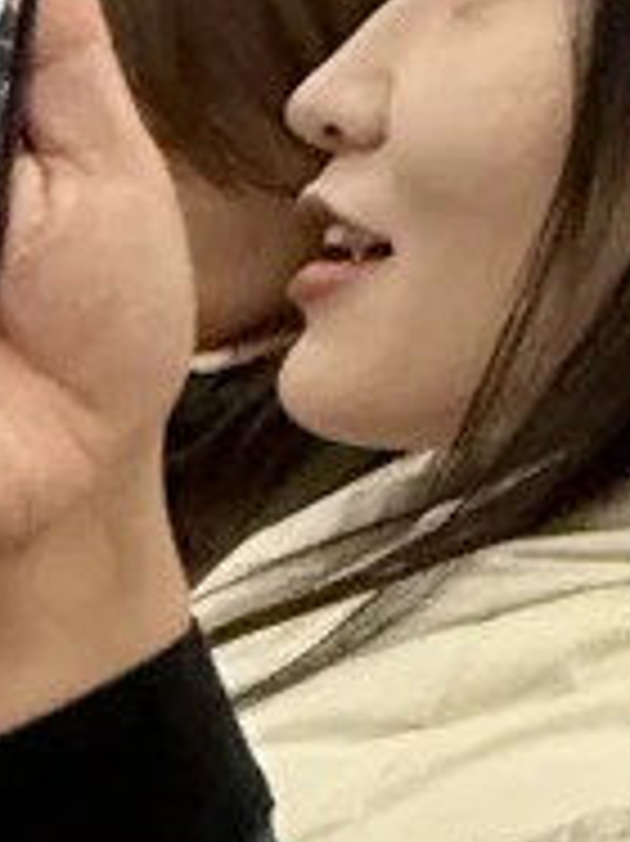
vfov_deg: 17.2
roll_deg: -5.1
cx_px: -1696
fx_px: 2624
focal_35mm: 108
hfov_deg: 8.7
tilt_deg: -24.1
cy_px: 1076
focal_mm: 2.22
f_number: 2.2
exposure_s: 1/50
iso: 400
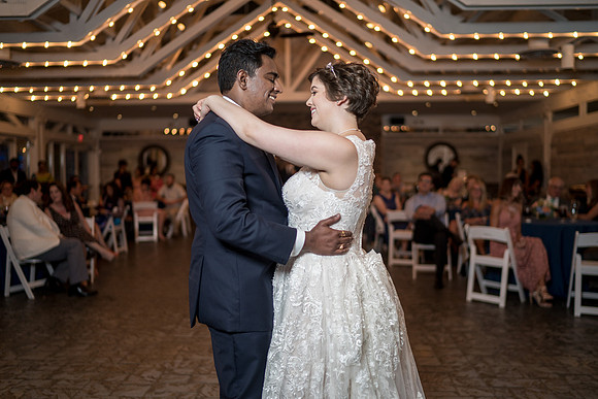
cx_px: 299
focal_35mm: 35
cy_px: 200
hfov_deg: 54.4
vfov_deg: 37.9
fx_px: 581
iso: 200
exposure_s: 1/200
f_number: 1.4
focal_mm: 35
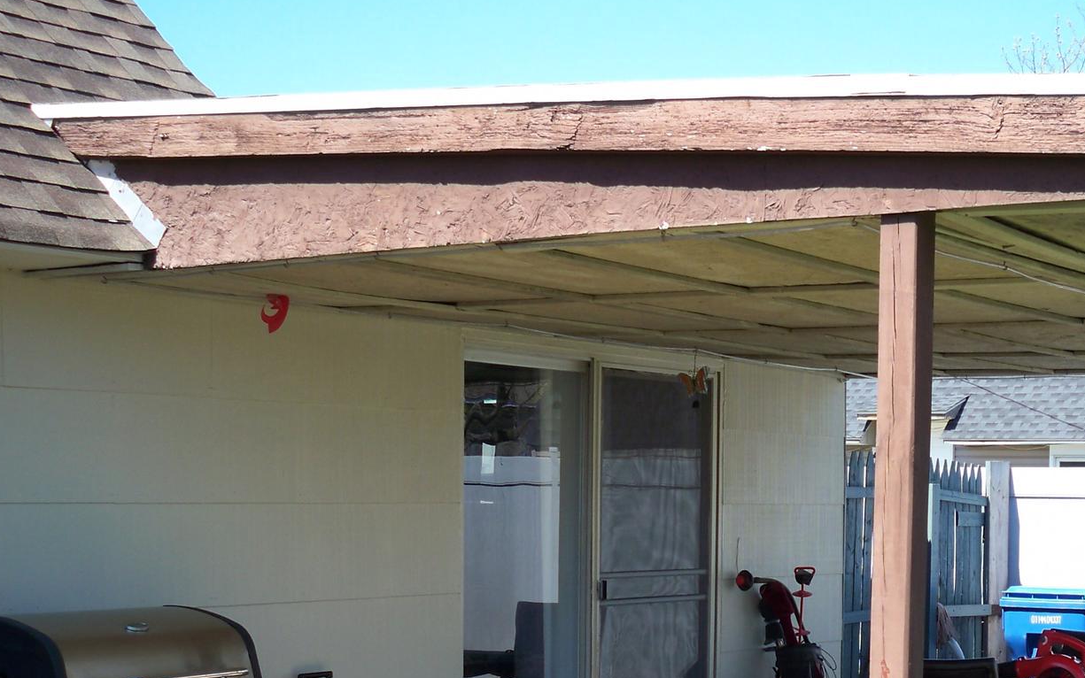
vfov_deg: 20.4
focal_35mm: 62
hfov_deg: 32.3
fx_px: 1834
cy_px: 640
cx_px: 829
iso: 64
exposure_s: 1/250
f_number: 3.1
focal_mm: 6.3
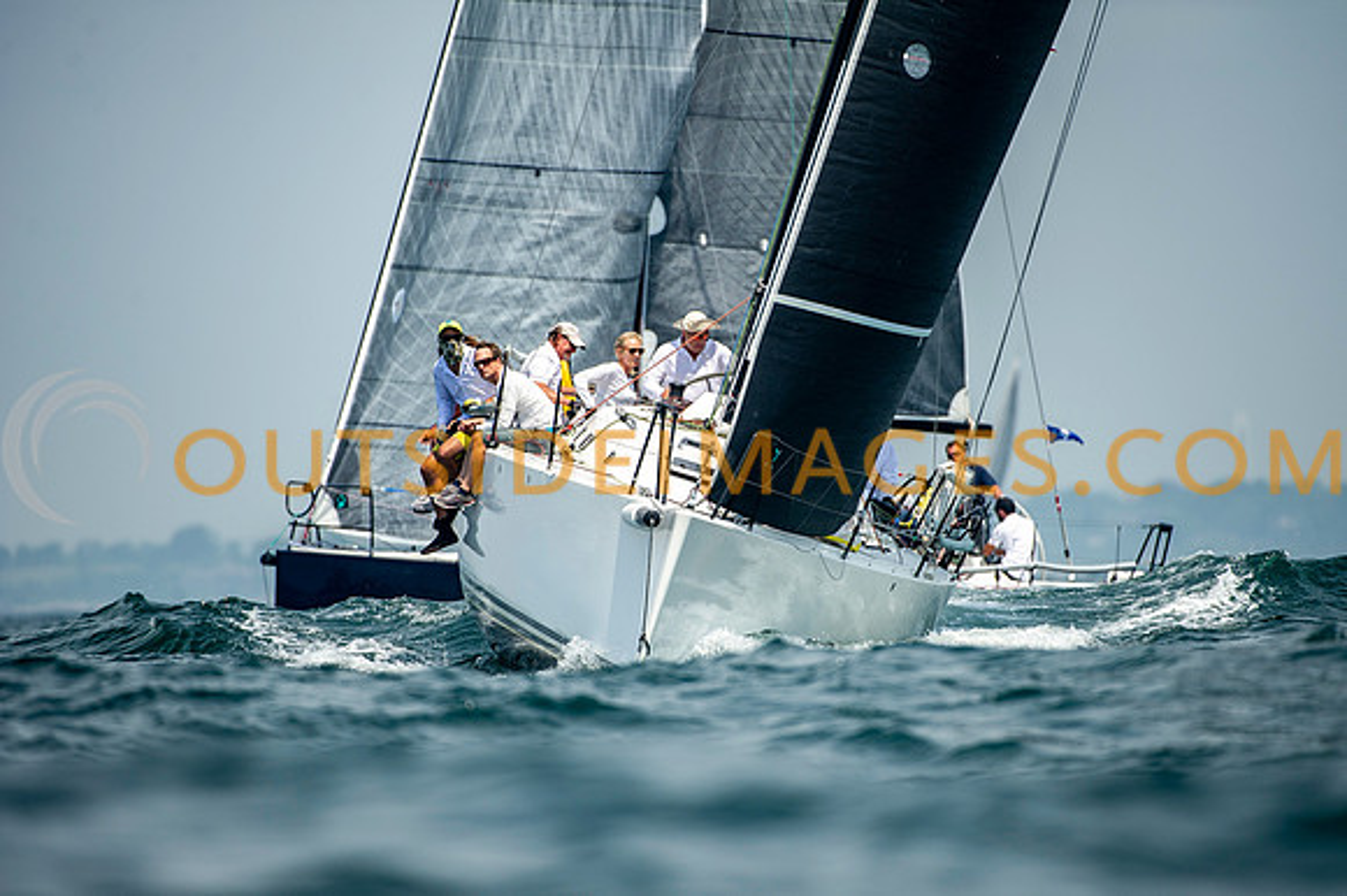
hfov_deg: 4.9
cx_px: 710
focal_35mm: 424
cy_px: 470
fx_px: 15848
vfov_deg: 3.2
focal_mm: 400
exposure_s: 1/2500
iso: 400
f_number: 5
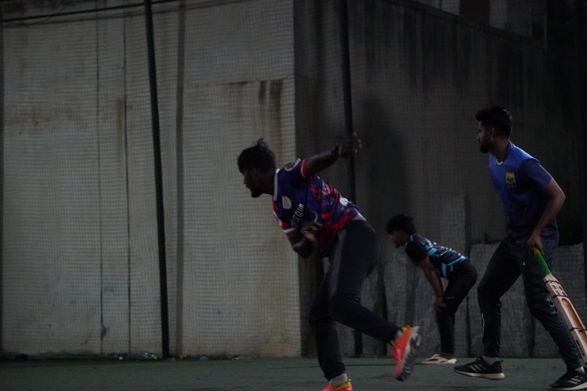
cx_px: 294
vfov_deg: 11.7
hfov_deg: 17.5
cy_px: 196
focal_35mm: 117
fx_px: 1908
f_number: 5.6
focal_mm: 78
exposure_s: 1/125
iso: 8000
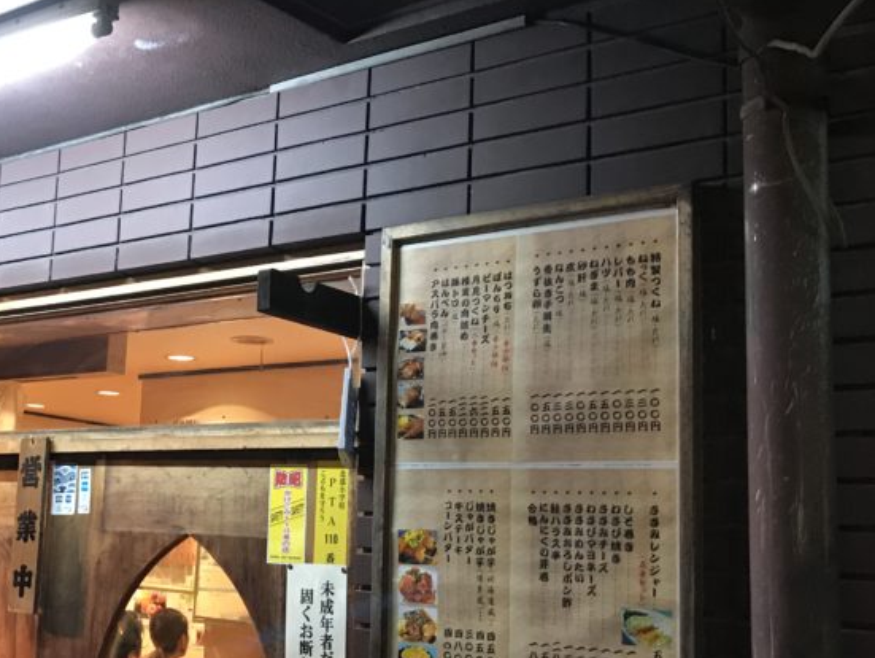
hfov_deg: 35.3
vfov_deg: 28.0
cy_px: 362
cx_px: 145
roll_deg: -3.6
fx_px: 1315
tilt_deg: +8.9
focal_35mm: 52
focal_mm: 3.99
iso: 100
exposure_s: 1/17
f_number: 1.8
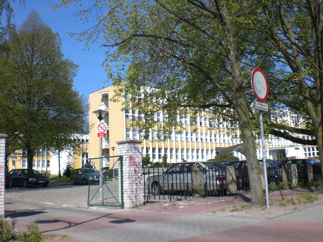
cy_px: 121
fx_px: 355
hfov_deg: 49.0
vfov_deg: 37.7
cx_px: 162
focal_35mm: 38
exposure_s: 1/400
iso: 50
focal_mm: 6.3
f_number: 4.4
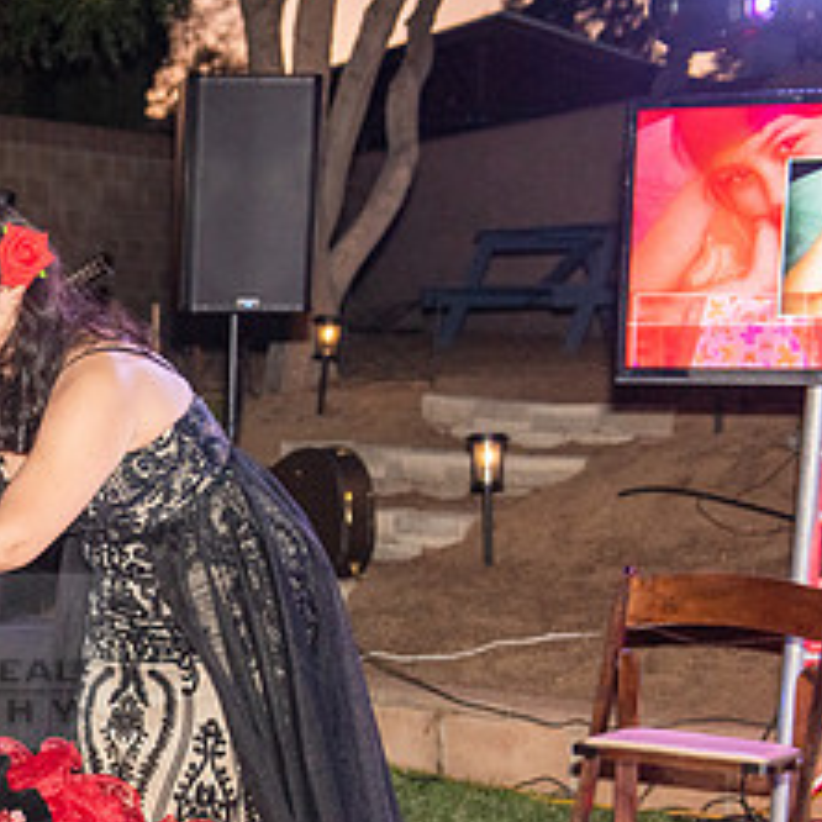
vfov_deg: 19.3
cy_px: 661
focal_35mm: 89
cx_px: -204
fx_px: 2391
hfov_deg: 18.3
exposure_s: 1/200
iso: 1600
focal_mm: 40
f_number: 3.5
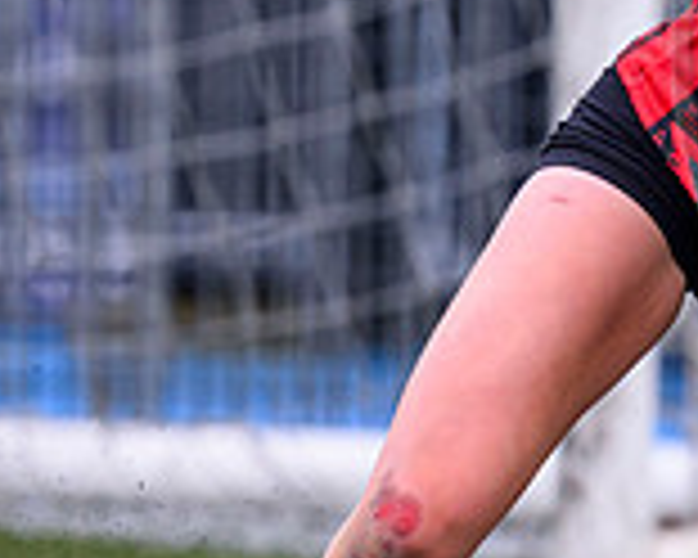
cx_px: 1333
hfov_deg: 0.9
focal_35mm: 2145
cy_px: 10
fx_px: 44312
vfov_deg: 0.7
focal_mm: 400
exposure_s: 1/1600
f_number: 3.2
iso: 500
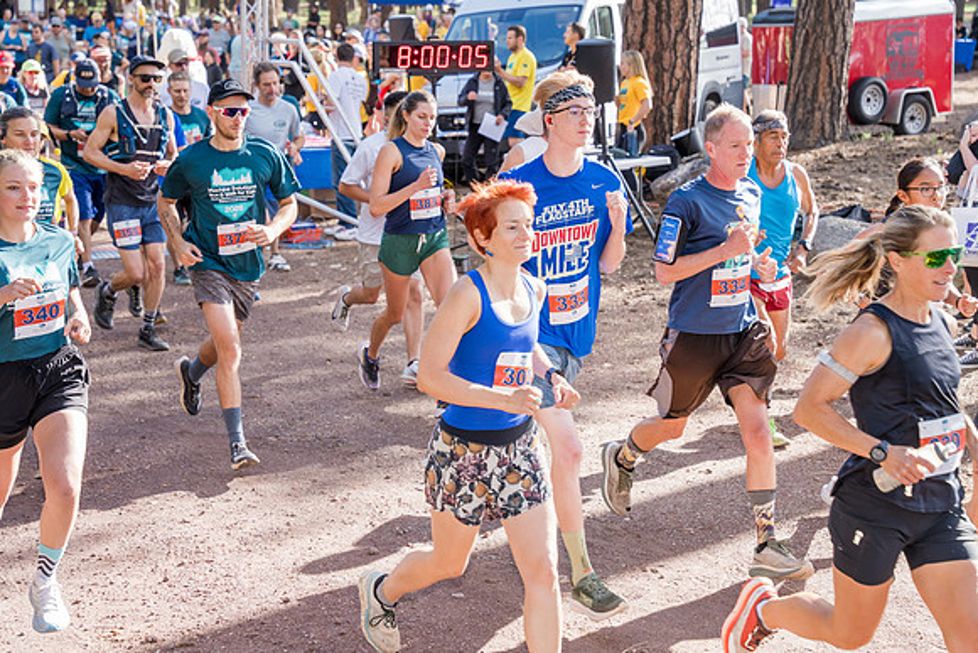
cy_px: 326
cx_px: 489
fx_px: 1902
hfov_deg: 28.8
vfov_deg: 19.5
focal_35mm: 70
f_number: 5
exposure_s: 1/500
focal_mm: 70
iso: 800
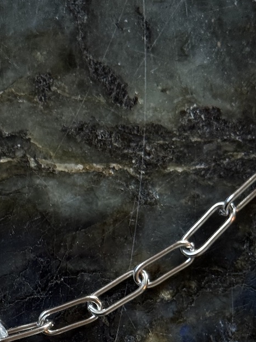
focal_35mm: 111
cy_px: 358
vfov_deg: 17.2
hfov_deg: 13.3
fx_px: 1095
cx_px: 55
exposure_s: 1/33
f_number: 1.78
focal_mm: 6.76
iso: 250
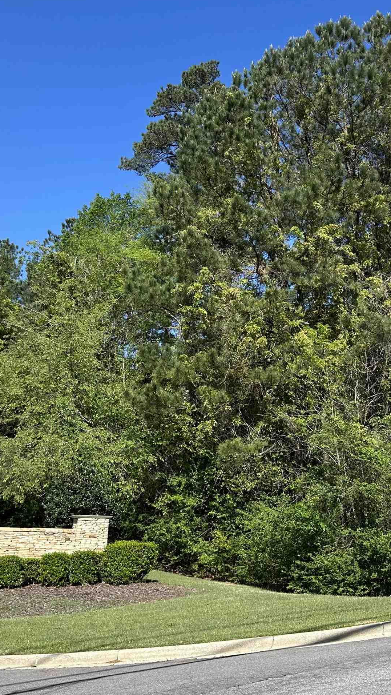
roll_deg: -1.6
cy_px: 292
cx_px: 231
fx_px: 774
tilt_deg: +17.7
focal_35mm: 42
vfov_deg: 48.2
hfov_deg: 28.3
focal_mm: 6.86
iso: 80
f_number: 1.78
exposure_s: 1/2525
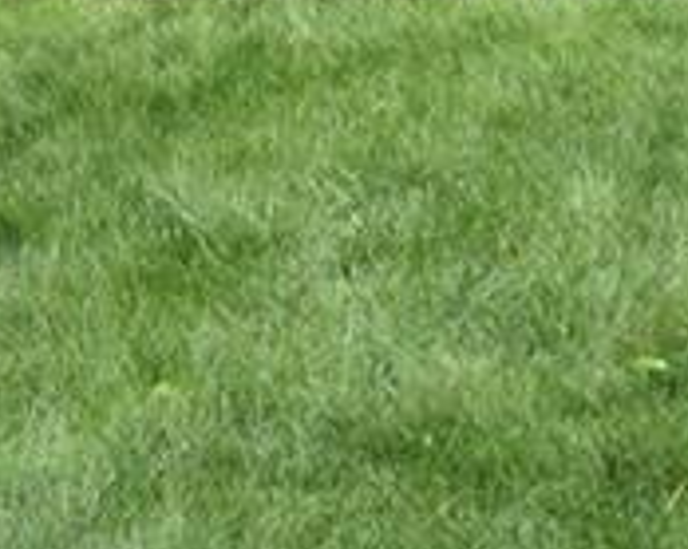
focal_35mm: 199
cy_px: -284
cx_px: -676
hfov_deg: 9.1
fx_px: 4050
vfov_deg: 7.6
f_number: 9
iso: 200
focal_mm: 24
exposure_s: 1/320
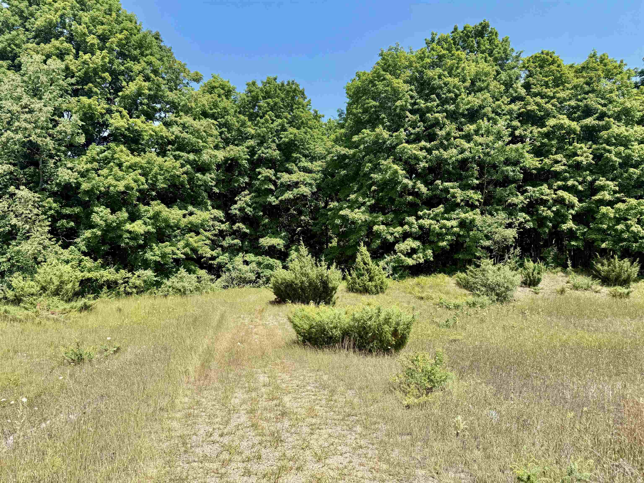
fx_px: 446
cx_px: 322
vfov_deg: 56.8
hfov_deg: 71.6
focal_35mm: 24
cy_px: 242
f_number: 1.78
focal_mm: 6.76
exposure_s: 1/2370
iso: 80
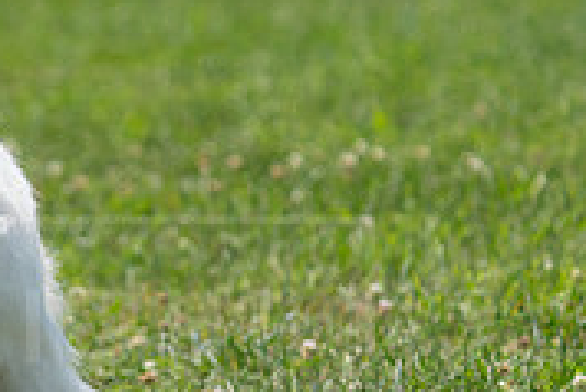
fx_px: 10621
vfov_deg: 2.1
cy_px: 380
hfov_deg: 3.2
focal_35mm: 652
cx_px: -168
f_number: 5.6
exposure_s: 1/4000
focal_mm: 200
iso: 500
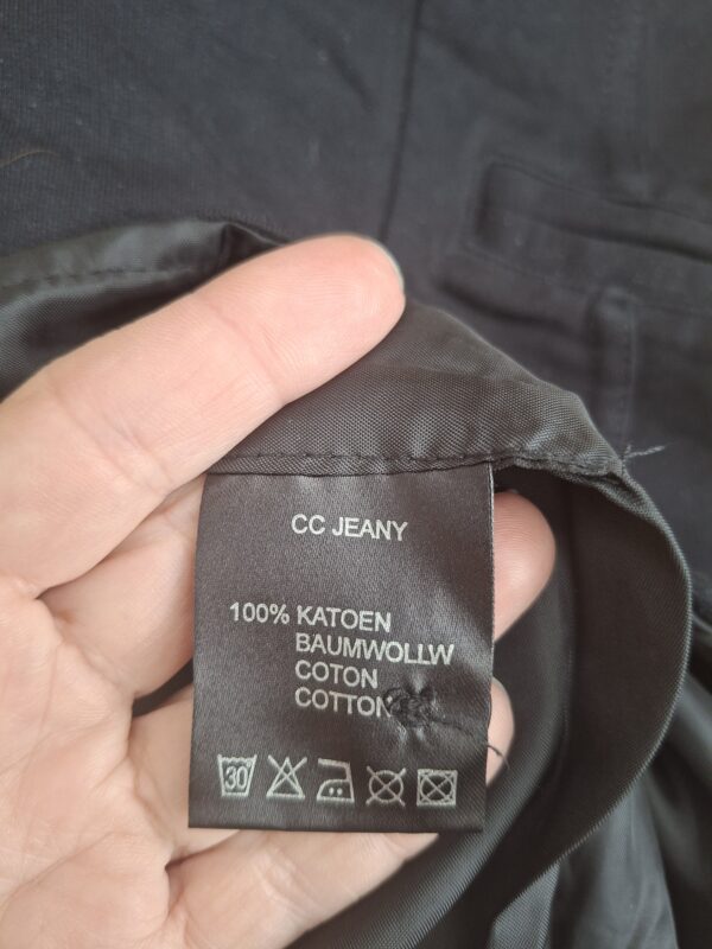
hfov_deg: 58.9
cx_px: 356
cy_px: 474
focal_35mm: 23
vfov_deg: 73.9
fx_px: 631
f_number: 1.8
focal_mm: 5.54
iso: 250
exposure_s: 1/120
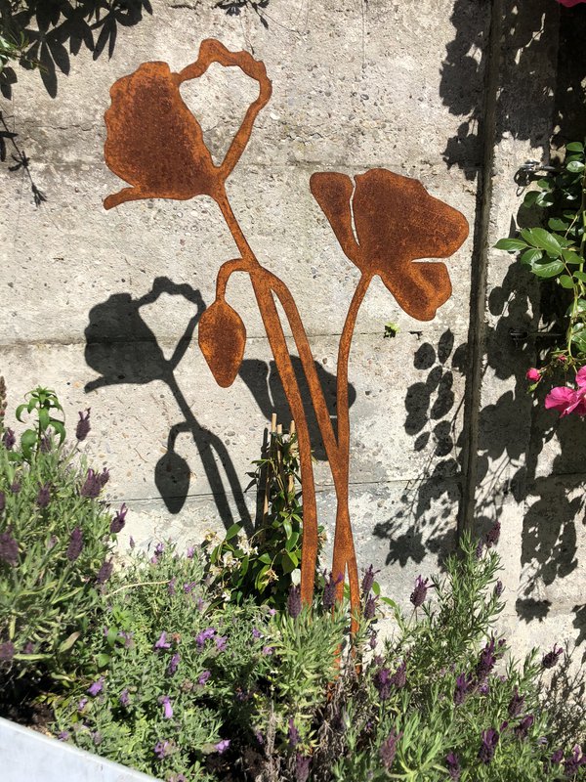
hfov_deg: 48.2
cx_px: 293
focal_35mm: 29
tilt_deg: -11.5
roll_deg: +2.2
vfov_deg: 61.7
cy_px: 391
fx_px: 655
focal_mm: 3.99
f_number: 1.8
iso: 20
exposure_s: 1/2433
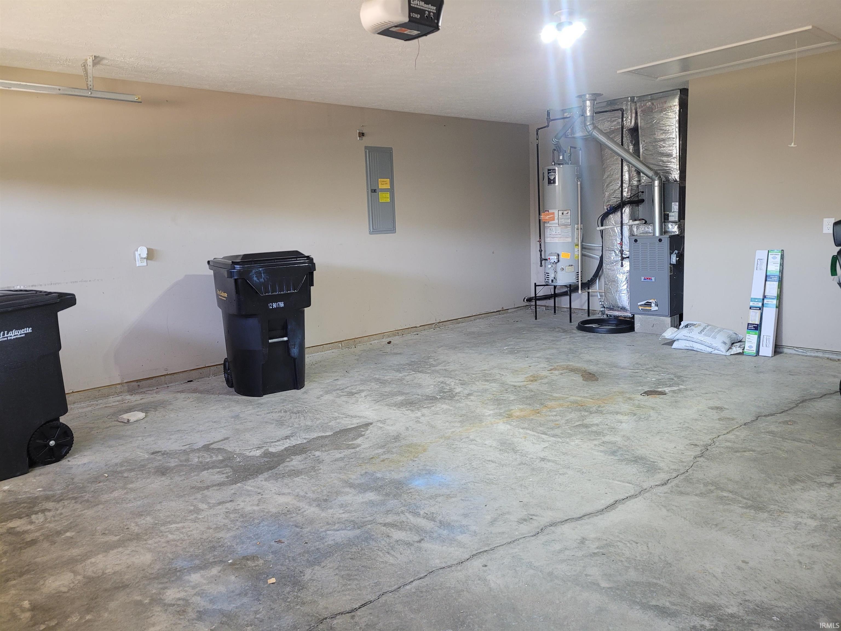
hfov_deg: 67.3
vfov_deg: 53.1
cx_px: 420
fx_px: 632
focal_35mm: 26
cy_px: 316
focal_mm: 5.4
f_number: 1.8
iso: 160
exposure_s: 1/40
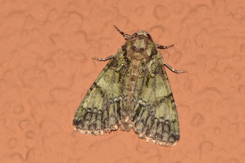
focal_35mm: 210
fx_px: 1429
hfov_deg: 9.8
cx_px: 122
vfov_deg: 6.5
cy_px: 82
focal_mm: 140
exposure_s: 1/160
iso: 100
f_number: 13
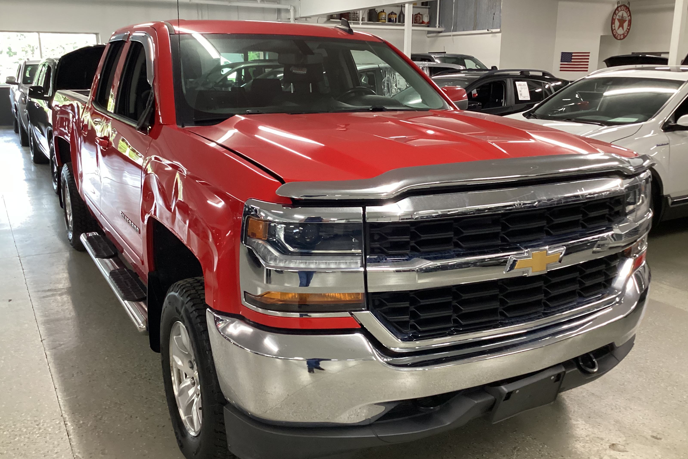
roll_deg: -0.8
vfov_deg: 40.0
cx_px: 338
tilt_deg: -14.8
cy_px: 225
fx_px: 631
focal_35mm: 33
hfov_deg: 57.2
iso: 320
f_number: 2.4
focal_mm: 3.3
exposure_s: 1/60
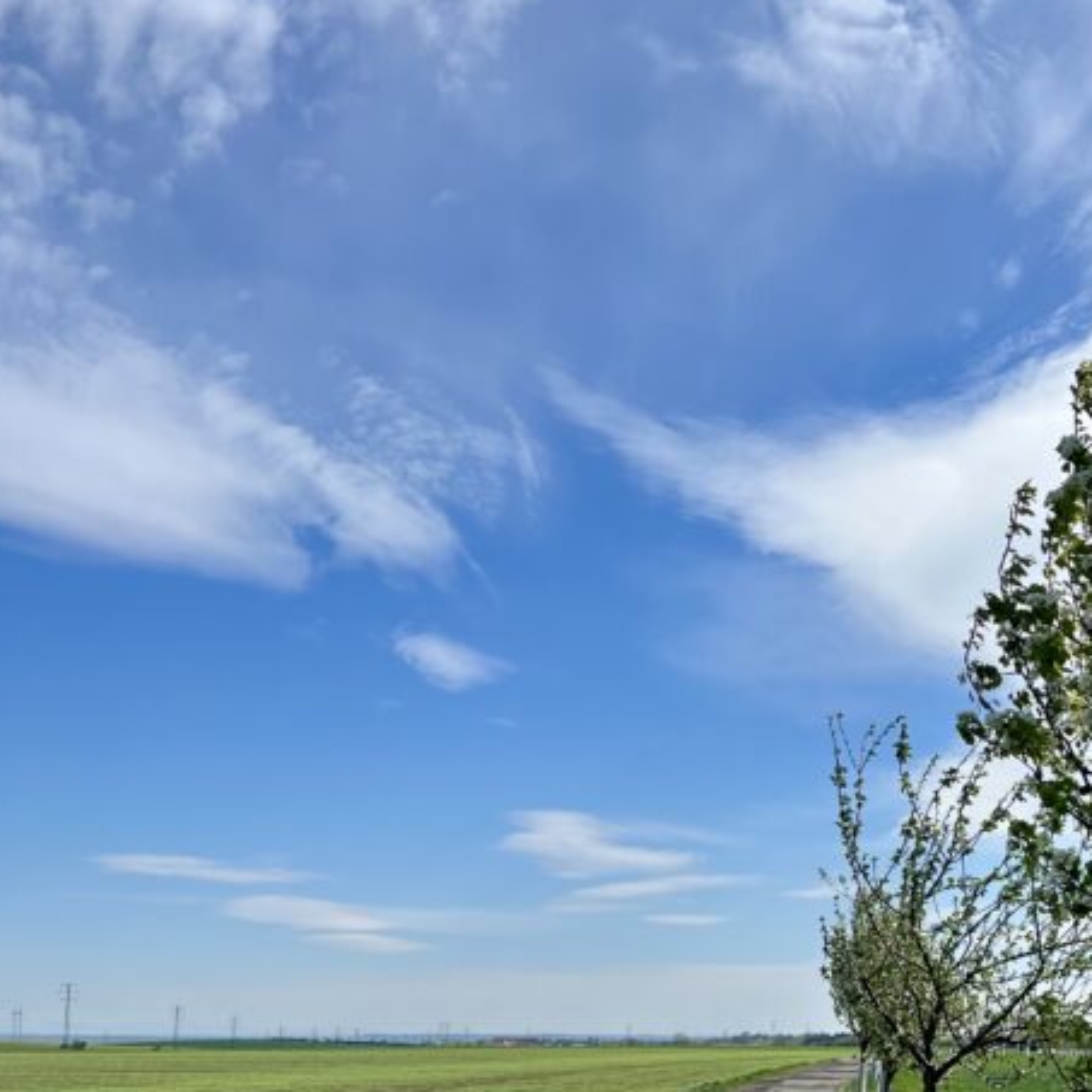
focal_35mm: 52
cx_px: 909
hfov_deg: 31.7
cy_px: 902
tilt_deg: +6.7
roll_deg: +1.4
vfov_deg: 31.8
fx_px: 1856
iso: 50
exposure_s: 1/6579
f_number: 1.5
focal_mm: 5.7
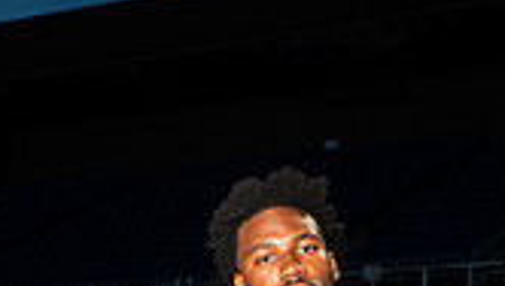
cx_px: 295
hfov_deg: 15.8
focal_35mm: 136
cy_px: 651
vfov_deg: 8.3
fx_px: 1824
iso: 800
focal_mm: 48
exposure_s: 1/320
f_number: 7.1
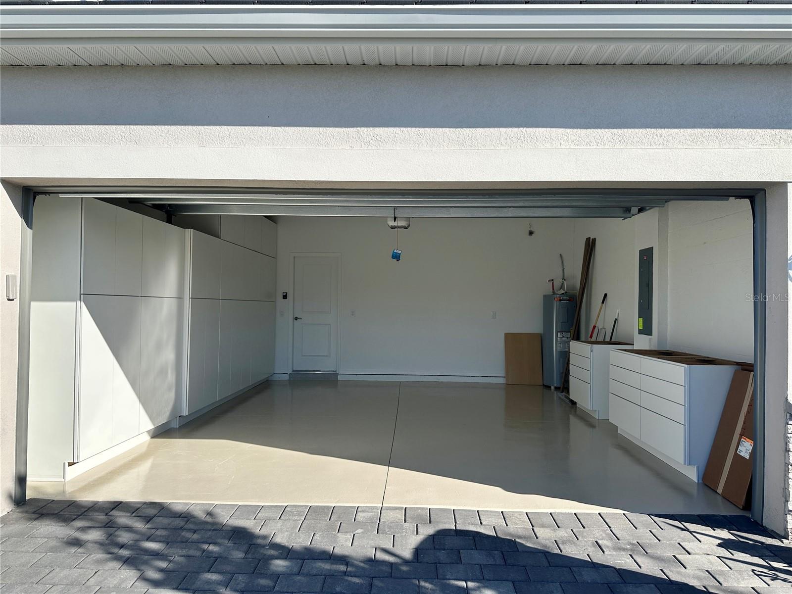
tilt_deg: +0.1
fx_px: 549
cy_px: 297
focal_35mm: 24
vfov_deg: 56.8
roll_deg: -1.3
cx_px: 396
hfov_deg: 71.6
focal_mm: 6.86
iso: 80
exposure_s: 1/4348
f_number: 1.78
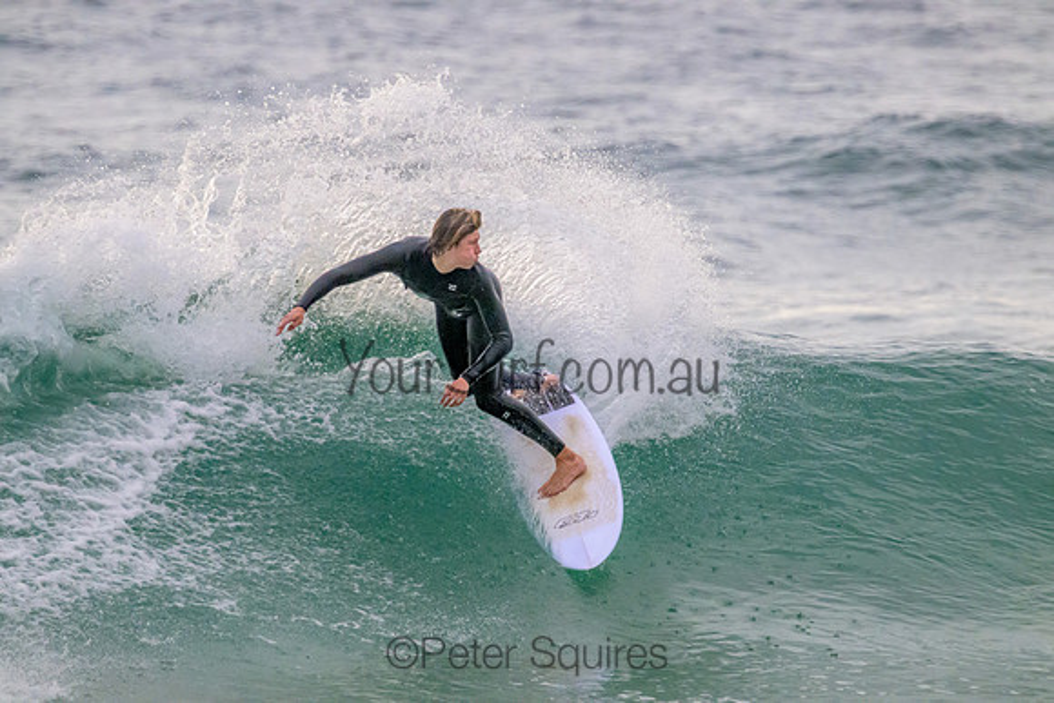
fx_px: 23427
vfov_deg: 1.7
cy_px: 352
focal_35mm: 800
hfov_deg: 2.6
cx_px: 527
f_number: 11
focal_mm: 800
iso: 9000
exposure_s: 1/2000
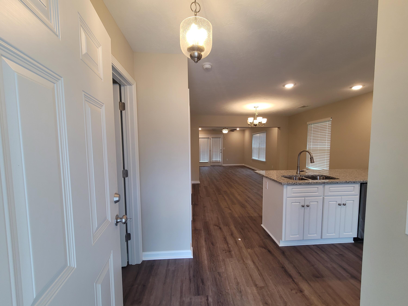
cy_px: 153
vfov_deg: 89.9
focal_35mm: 13
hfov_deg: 106.2
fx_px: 153
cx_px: 204
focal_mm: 2.2
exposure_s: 1/60
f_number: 2.2
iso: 100
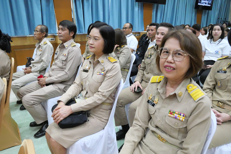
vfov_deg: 53.2
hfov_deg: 73.7
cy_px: 77
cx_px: 116
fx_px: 154
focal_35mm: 24
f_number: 5.6
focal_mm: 12
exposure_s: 1/80
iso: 5000
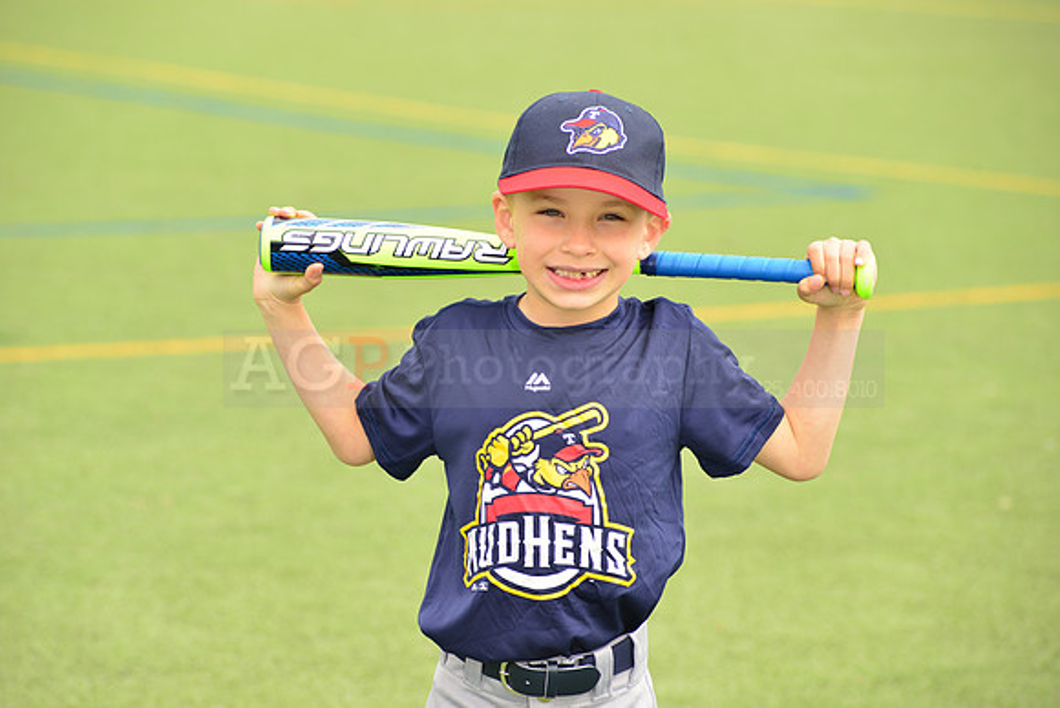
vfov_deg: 8.1
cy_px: 354
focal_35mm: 170
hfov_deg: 12.1
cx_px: 530
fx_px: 5006
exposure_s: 1/200
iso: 250
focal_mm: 170
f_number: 8
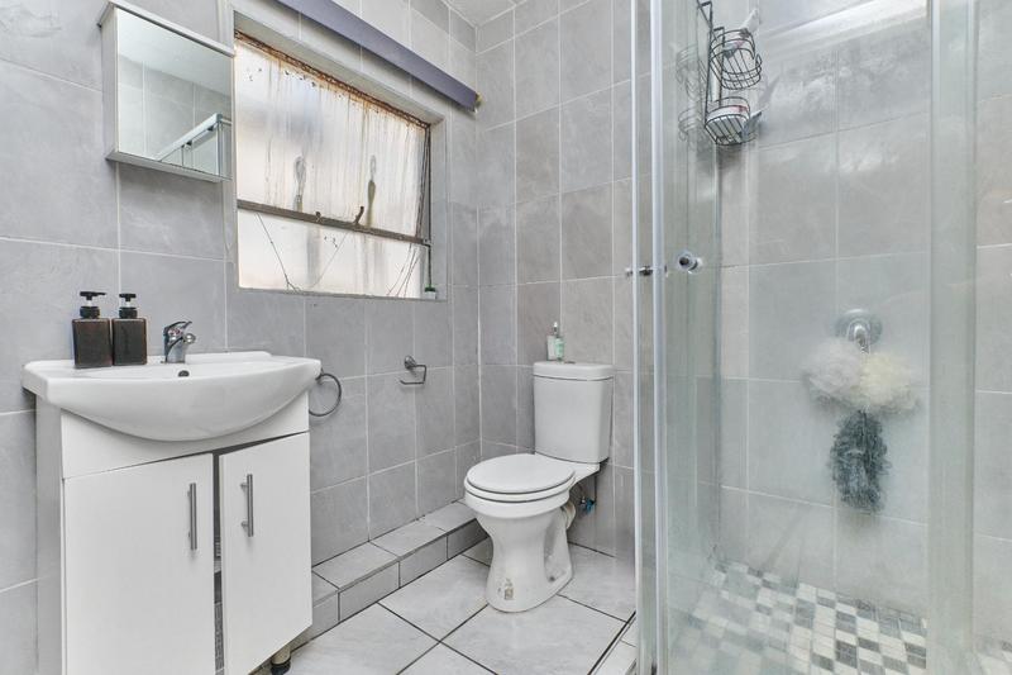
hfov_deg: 100.4
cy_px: 338
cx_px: 506
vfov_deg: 77.3
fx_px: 422
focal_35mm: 15
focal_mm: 10
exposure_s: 1/200
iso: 800
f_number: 10
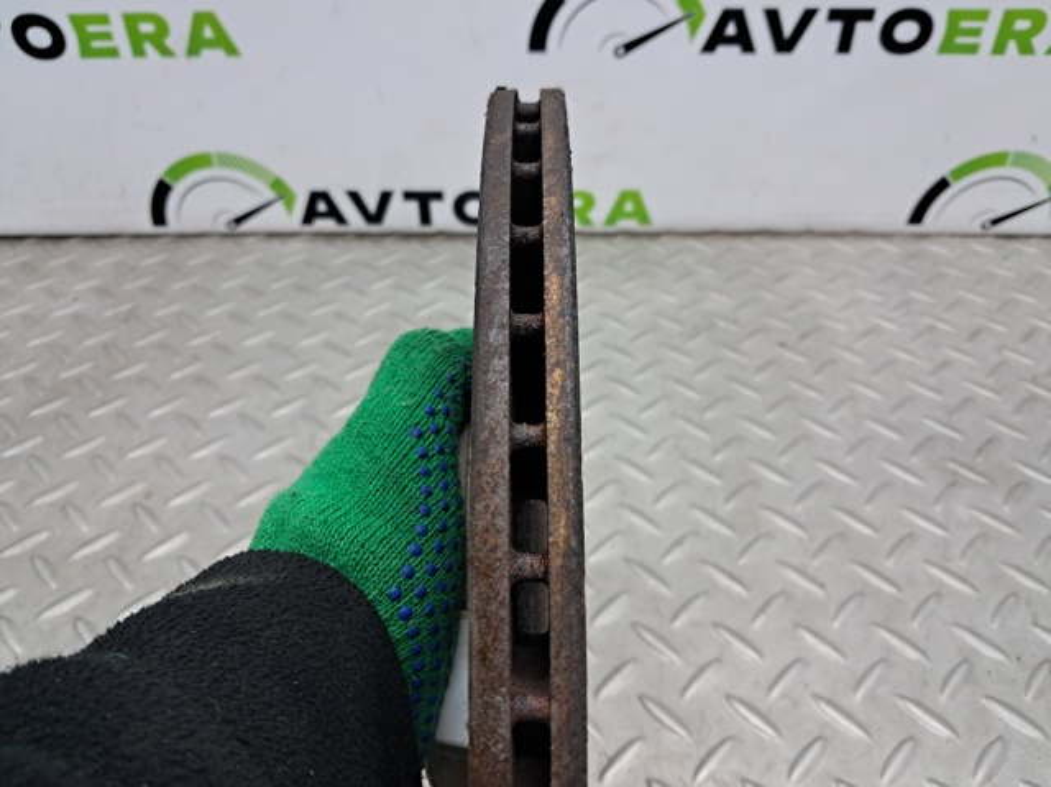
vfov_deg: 51.3
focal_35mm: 27
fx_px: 819
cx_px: 526
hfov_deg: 65.4
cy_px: 394
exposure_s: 1/50
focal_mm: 4
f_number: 1.8
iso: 100
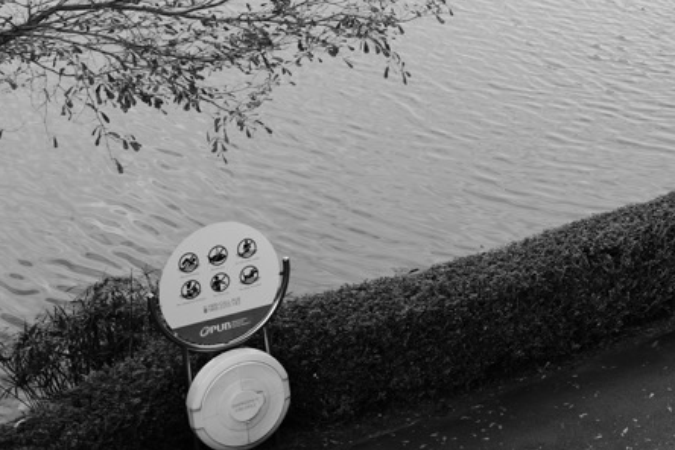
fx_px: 2325
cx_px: 857
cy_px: 41
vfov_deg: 11.0
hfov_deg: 15.8
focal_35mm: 124
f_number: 3.5
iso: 100
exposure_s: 1/160
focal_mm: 43
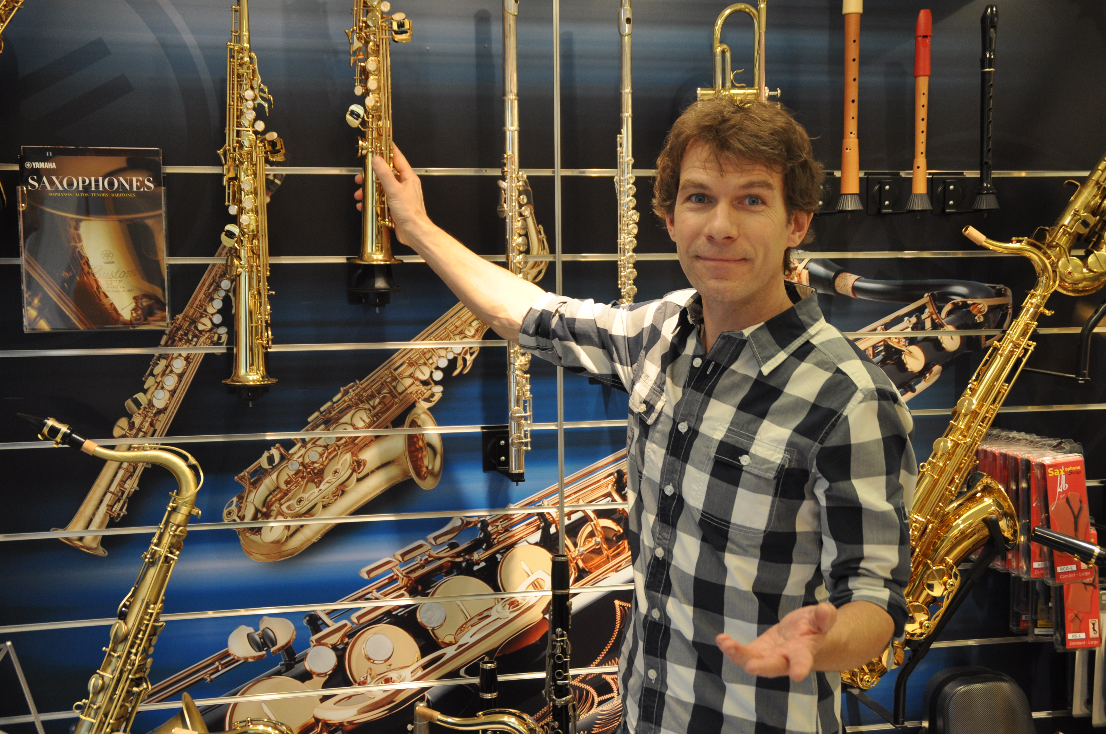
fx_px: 1473
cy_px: 367
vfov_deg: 28.0
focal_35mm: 48
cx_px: 553
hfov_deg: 41.2
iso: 500
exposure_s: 1/60
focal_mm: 32
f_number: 4.2
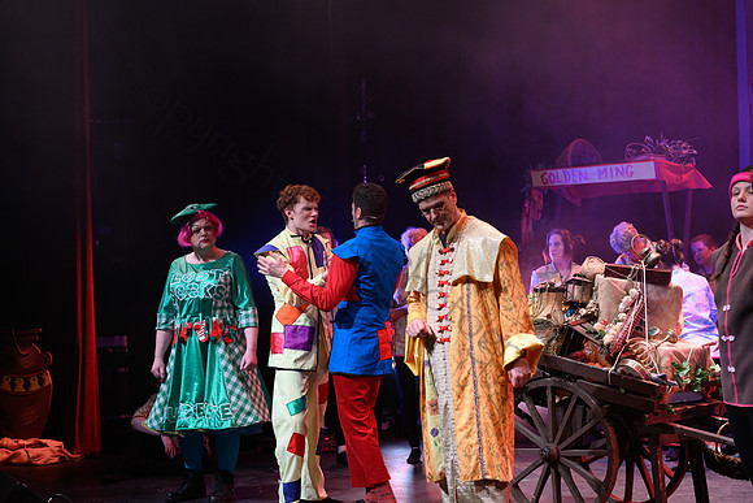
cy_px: 252
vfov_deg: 19.5
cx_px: 376
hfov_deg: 28.8
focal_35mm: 70
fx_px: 1464
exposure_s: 1/125
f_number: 4
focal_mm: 70
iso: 1000
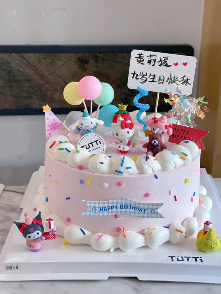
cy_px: 135
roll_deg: -0.7
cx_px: 118
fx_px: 493
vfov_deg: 33.2
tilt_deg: -20.1
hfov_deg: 25.2
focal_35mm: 58
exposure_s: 1/50
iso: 64
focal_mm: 6.86
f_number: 1.78
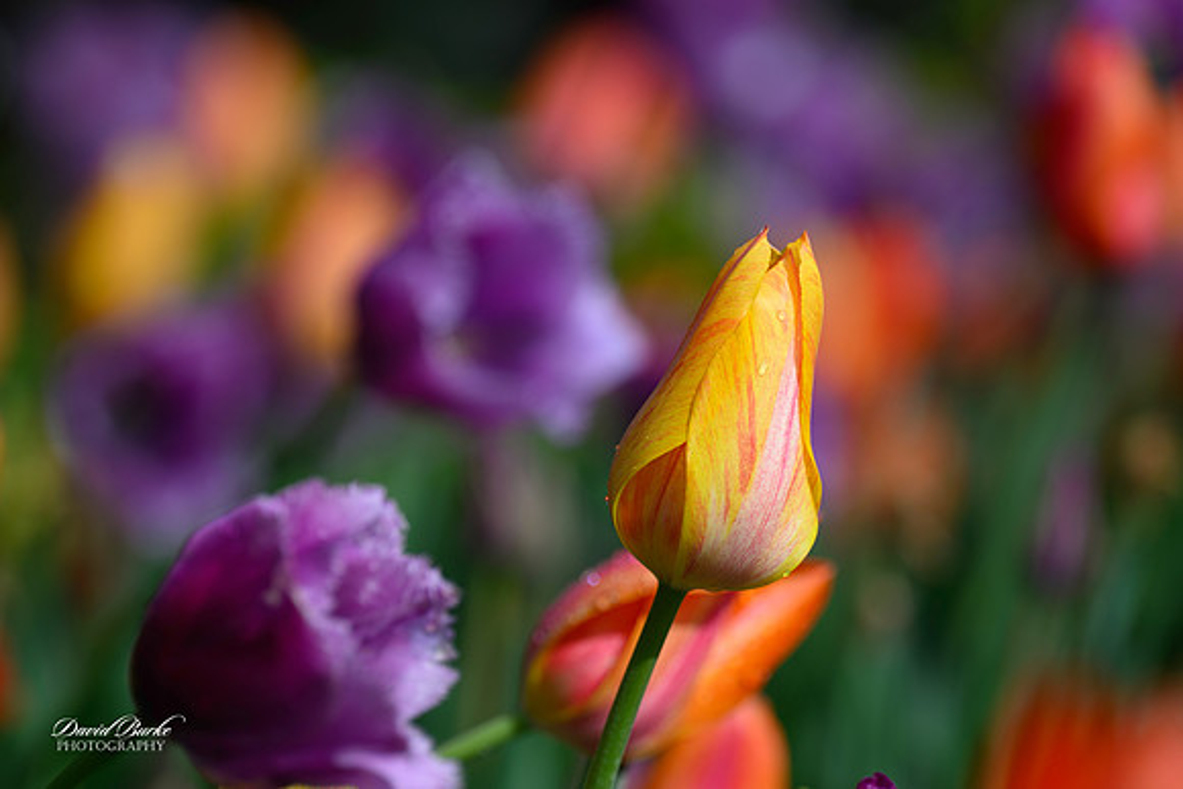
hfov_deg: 7.4
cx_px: 592
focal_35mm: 280
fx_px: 9203
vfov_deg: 4.9
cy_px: 394
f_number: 5
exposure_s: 1/400
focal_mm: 280
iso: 64
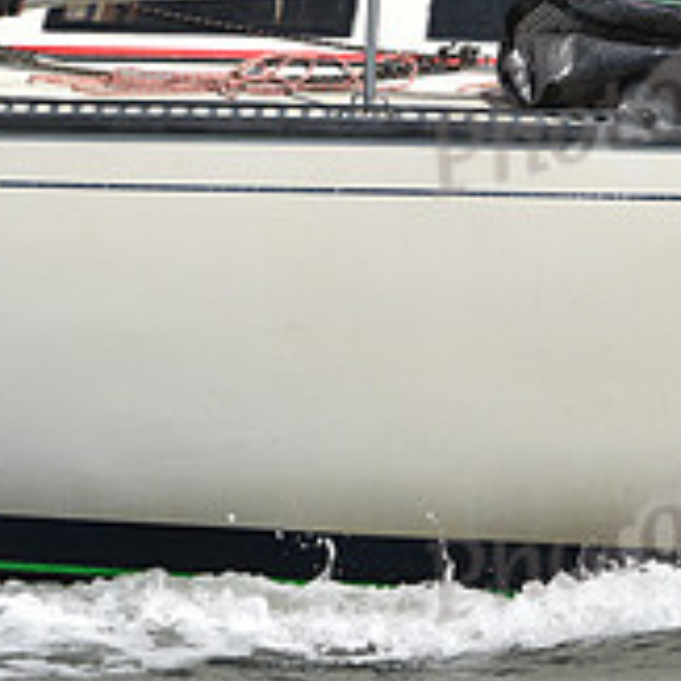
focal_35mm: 273
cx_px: 213
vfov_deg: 6.4
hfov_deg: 6.4
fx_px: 6076
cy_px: -69
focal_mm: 90
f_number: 9
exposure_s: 1/1250
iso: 320
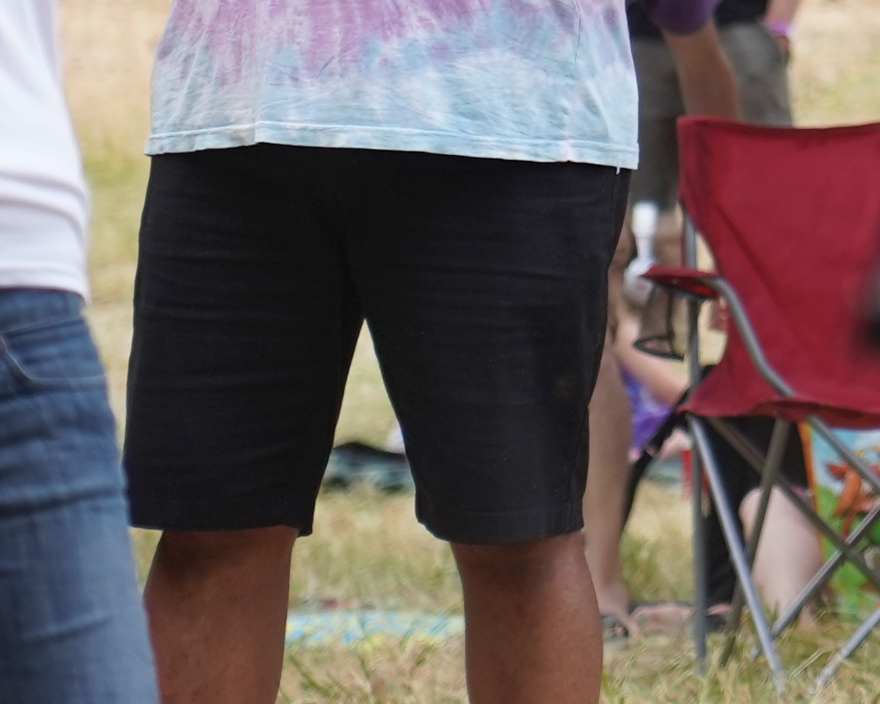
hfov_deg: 3.5
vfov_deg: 2.8
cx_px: 1585
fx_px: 14271
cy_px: -392
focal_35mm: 548
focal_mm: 105
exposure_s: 1/160
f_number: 4
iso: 250
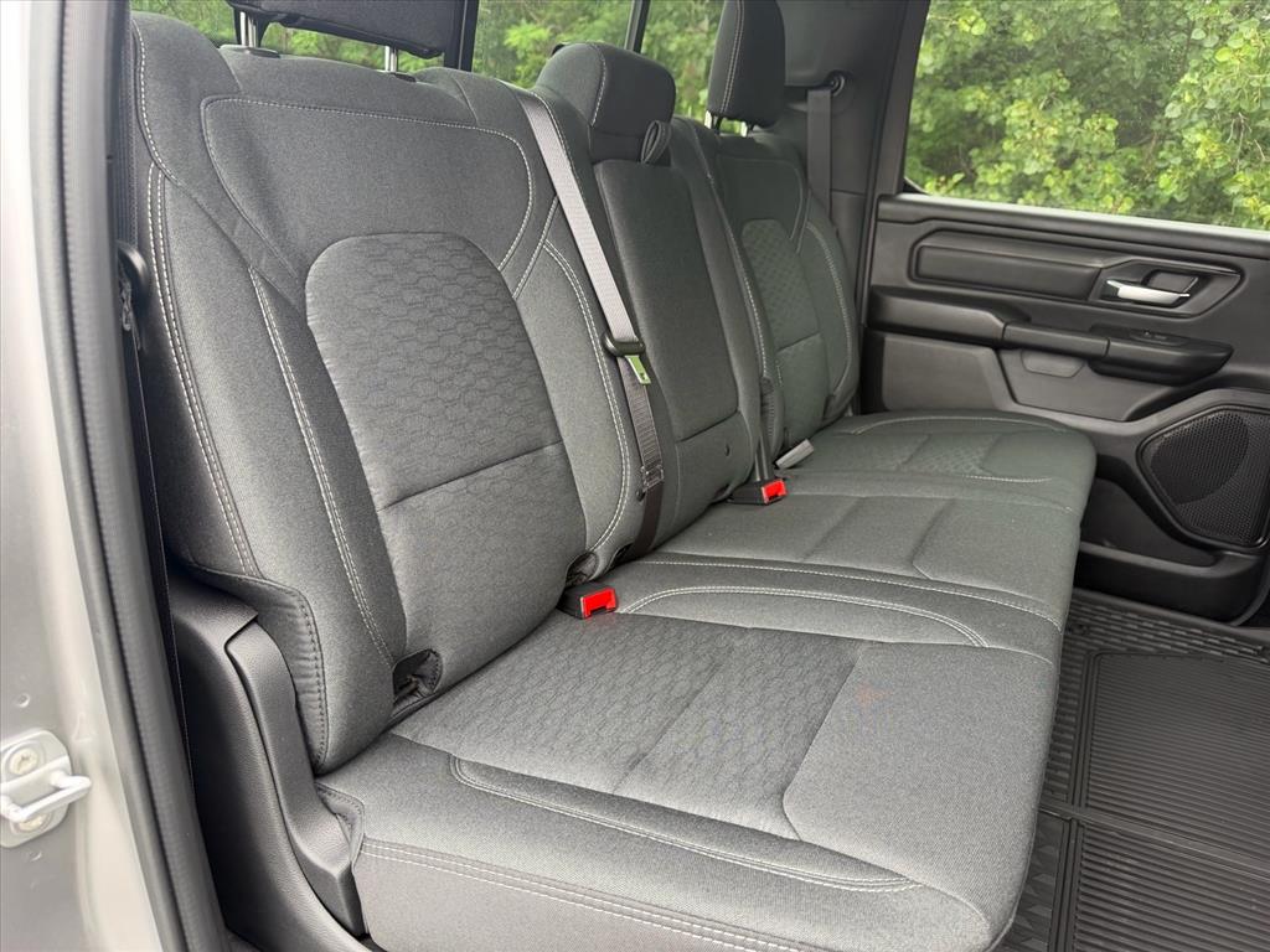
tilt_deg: -20.5
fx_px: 881
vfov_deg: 56.8
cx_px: 635
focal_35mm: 24
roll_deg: -4.1
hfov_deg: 71.6
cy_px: 476
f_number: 1.78
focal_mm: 6.76
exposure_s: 1/121
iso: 160
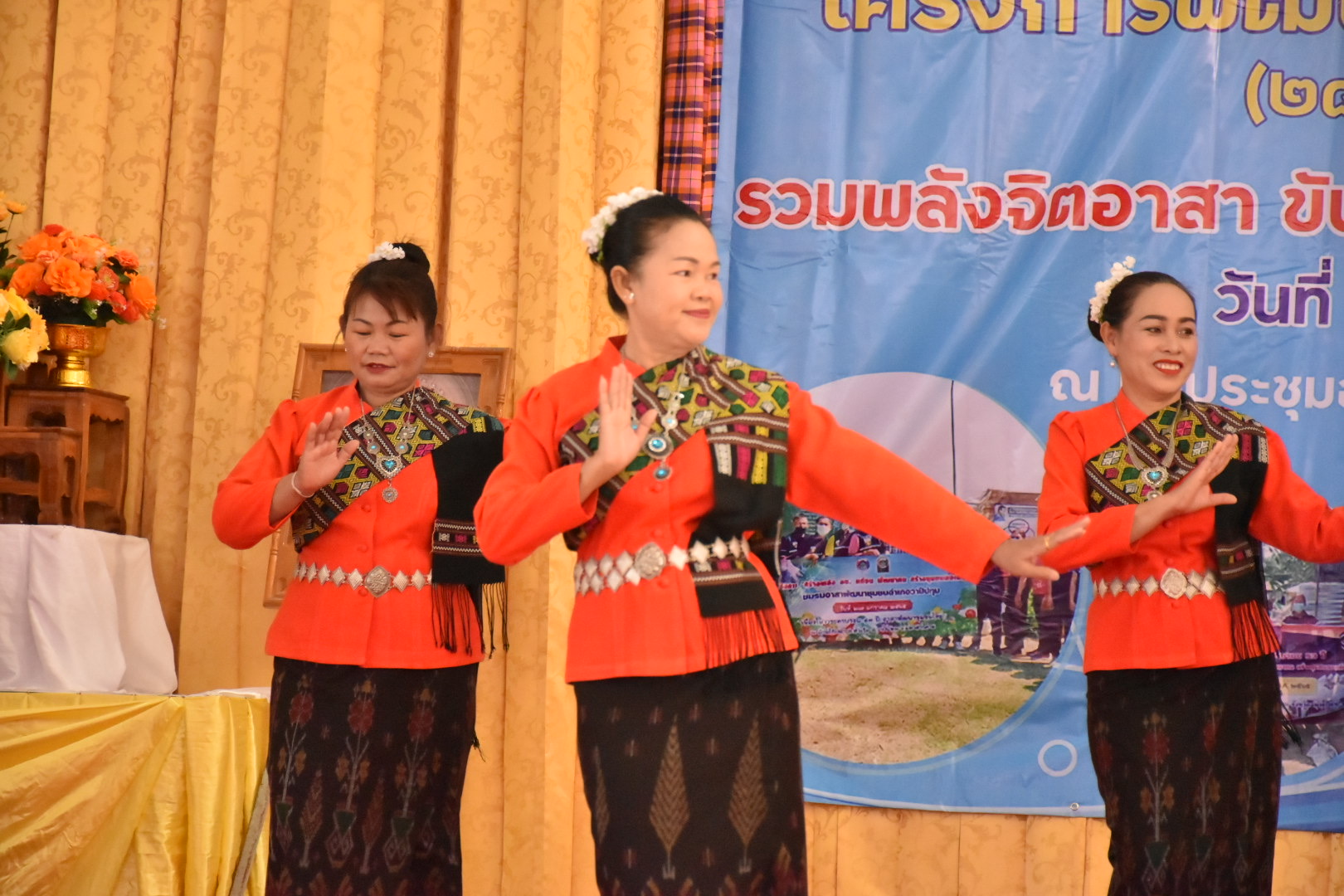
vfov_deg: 8.7
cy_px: 448
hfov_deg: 13.0
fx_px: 5880
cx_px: 672
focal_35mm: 158
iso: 4000
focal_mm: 105
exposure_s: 1/200
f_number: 5.6
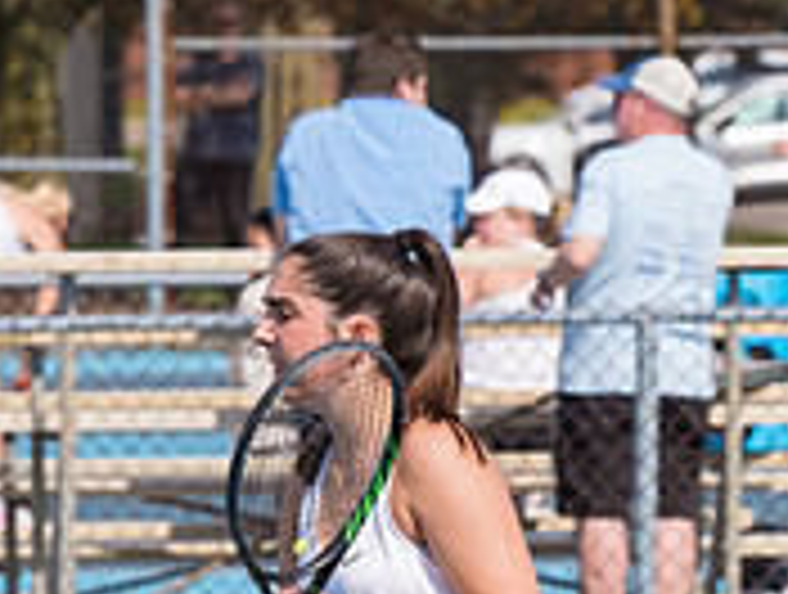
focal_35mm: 642
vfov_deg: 2.3
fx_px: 14645
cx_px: 365
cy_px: 824
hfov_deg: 3.1
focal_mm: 135
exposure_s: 1/1600
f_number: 5.6
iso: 320
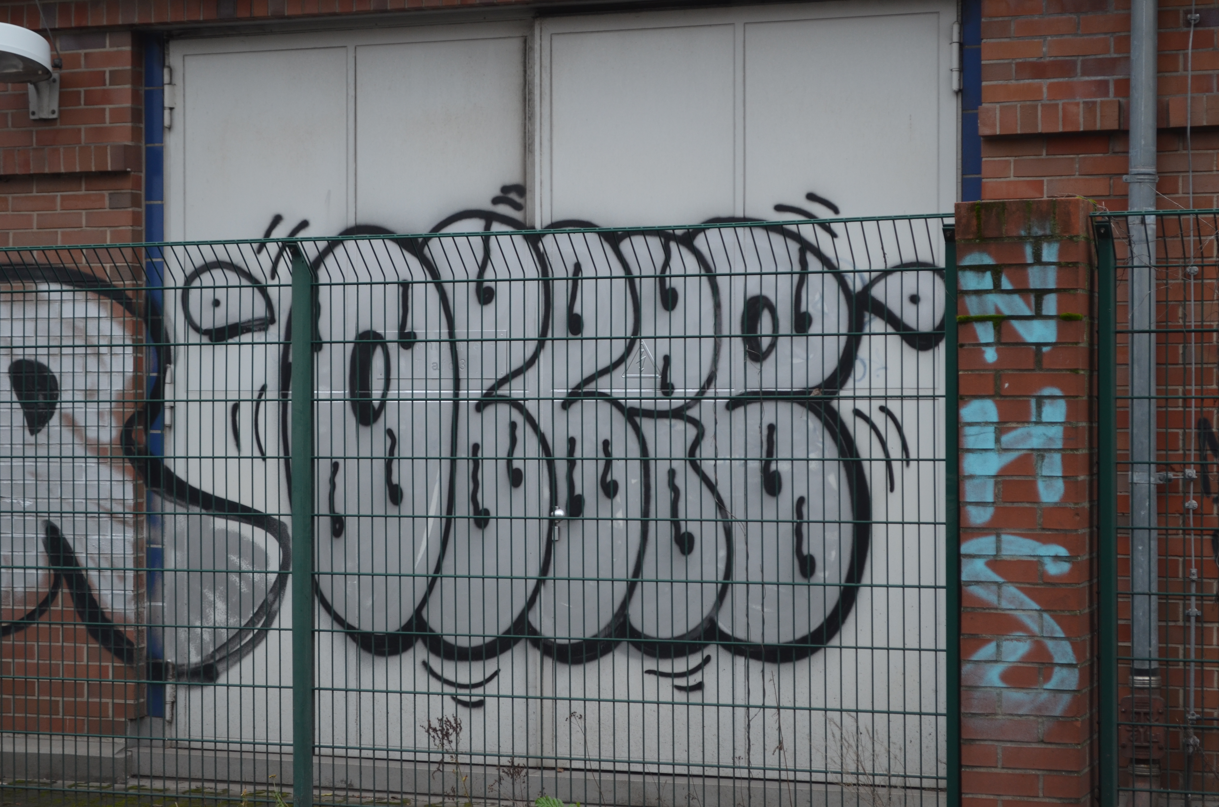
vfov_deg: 18.8
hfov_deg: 28.1
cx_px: 610
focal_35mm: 72
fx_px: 2433
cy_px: 404
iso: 400
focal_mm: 48
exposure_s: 1/100
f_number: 5.6
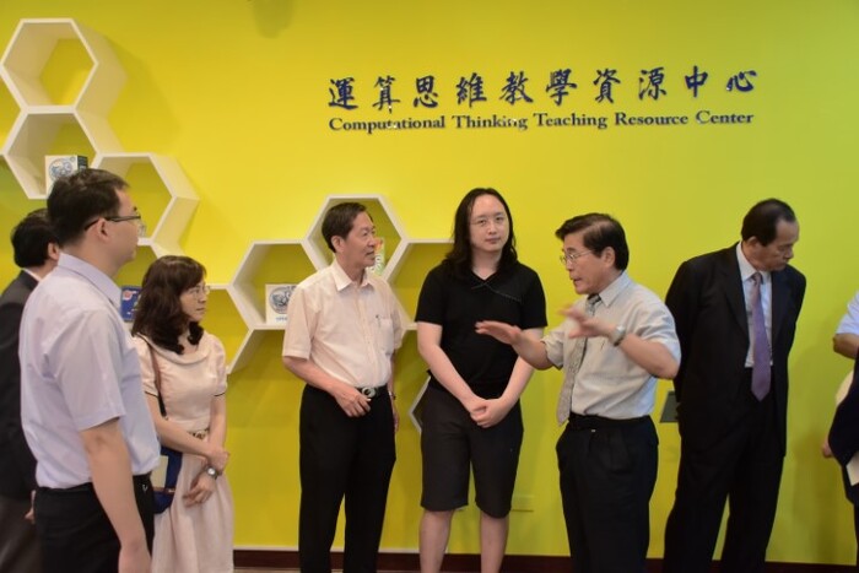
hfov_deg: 53.1
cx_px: 430
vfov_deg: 36.9
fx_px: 859
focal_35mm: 36
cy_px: 286
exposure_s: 1/30
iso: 800
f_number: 5
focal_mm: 24
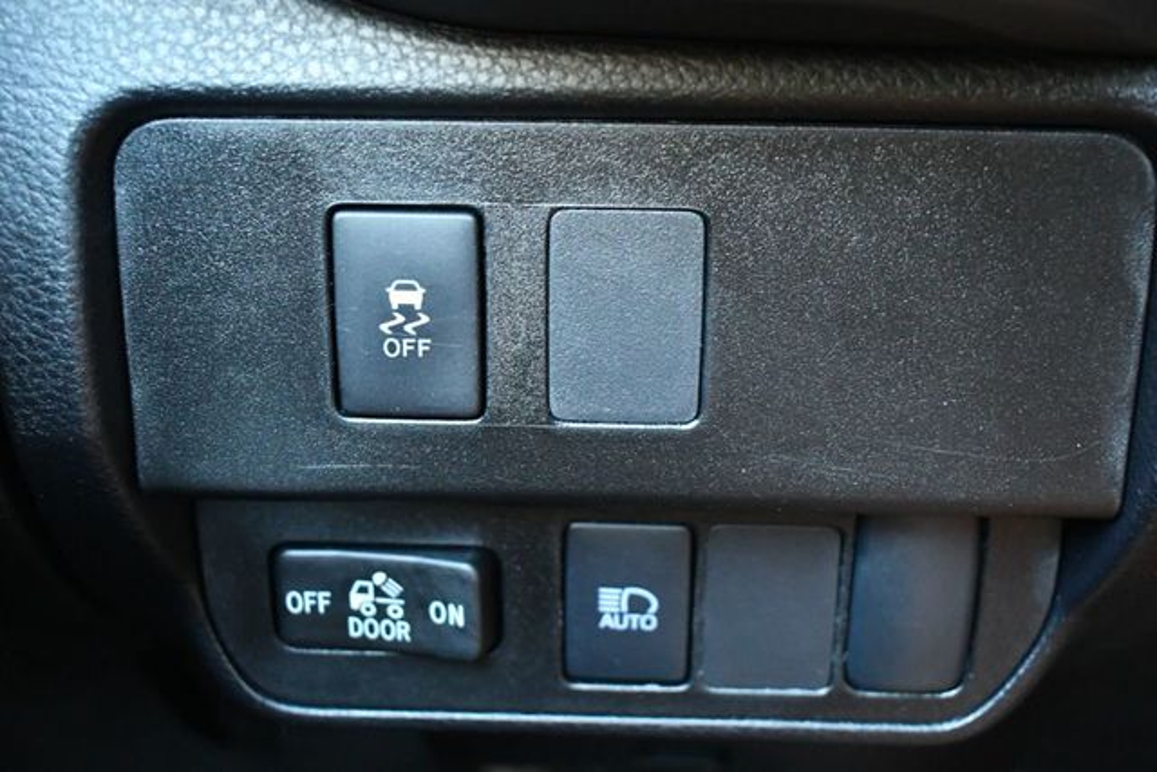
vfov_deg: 26.0
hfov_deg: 38.2
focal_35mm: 52
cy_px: 386
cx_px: 578
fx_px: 1671
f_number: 4
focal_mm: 26
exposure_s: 1/60
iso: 5000
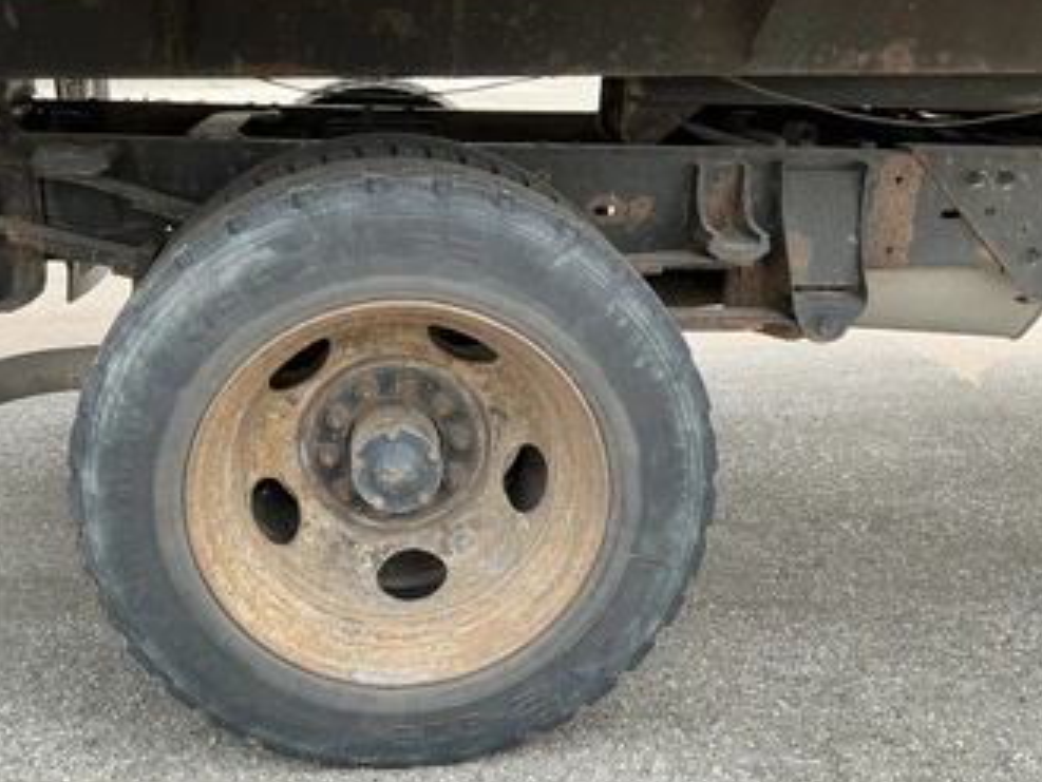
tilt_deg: -17.8
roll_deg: +2.4
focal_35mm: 34
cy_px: 437
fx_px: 1024
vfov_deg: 41.8
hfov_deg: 53.6
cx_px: 428
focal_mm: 3
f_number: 1.8
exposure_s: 1/212
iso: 20
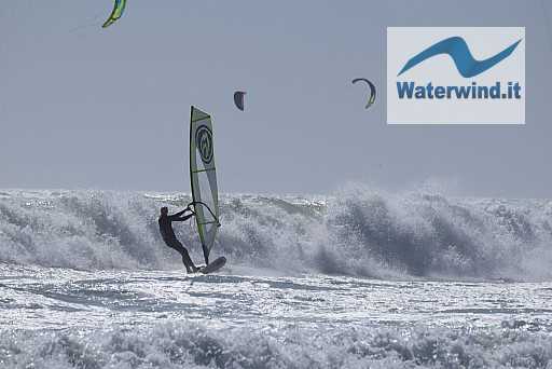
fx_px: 6904
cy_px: 184
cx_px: 276
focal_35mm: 450
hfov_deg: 4.6
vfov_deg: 3.1
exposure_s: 1/1000
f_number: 8
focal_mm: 300
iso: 200
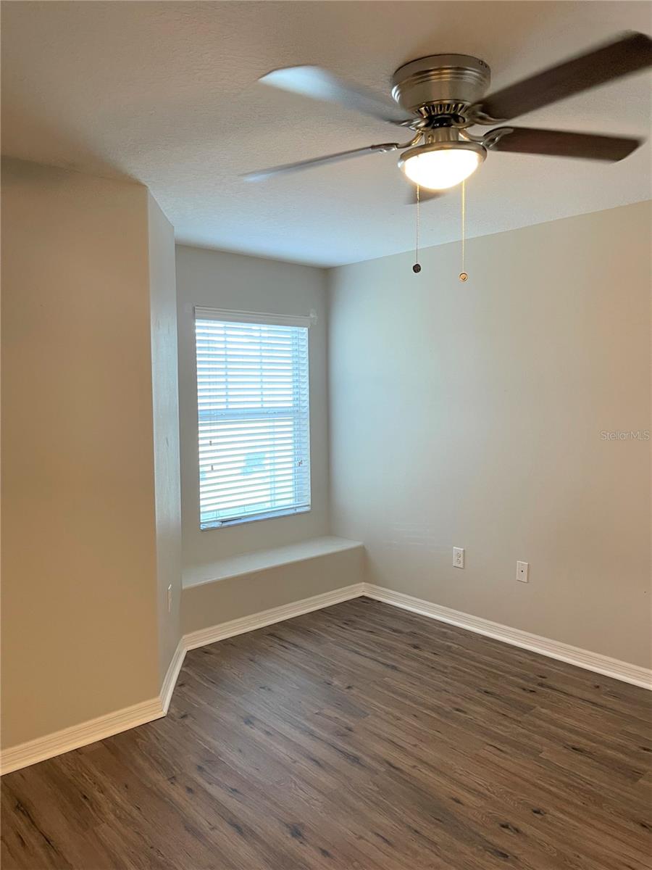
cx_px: 326
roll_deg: -0.2
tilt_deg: -3.7
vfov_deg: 67.3
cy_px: 435
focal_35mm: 26
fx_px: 653
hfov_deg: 53.1
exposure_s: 1/60
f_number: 1.6
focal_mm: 5.1
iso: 160
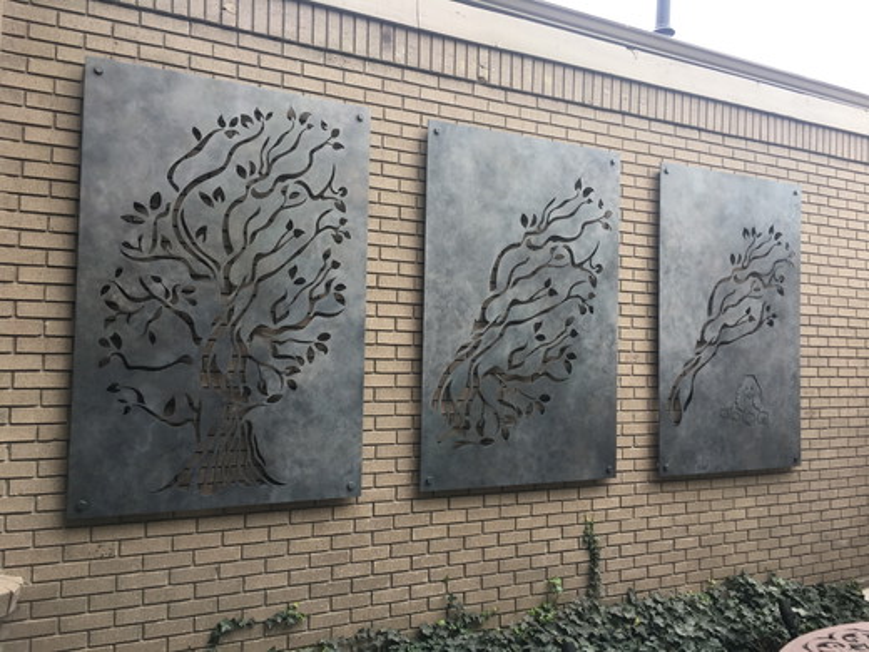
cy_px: 326
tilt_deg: +2.9
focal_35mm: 29
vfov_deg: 48.2
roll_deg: -1.4
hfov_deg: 61.7
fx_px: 728
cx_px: 434
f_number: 2.2
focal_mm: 4.15
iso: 25
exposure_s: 1/120
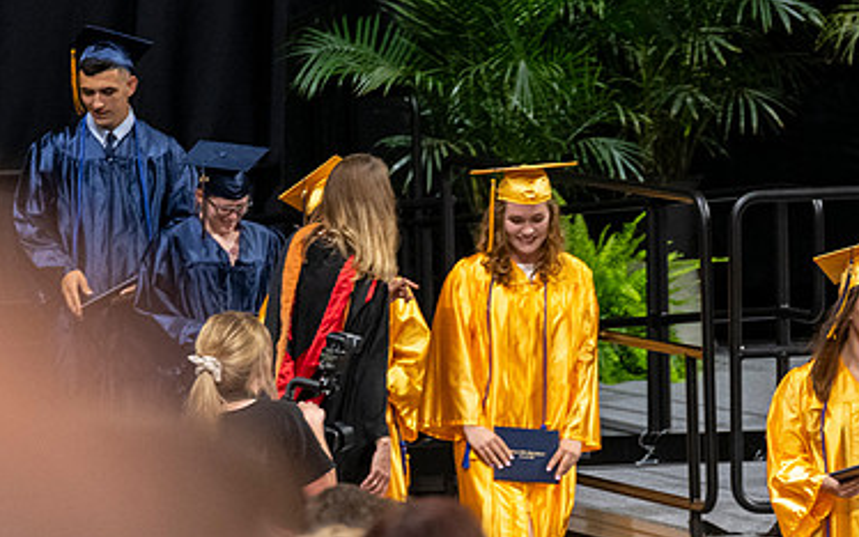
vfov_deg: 2.9
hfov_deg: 4.7
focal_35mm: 450
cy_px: 471
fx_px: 10538
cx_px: 883
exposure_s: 1/200
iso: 2000
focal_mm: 190
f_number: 4
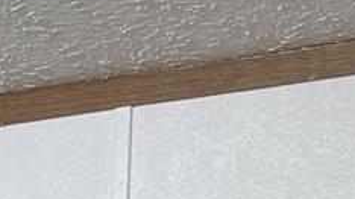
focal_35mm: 258
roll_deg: +0.5
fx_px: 2426
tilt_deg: -10.9
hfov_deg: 7.9
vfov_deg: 3.8
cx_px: -426
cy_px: 1288
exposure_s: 1/120
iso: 125
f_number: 1.78
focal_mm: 6.76
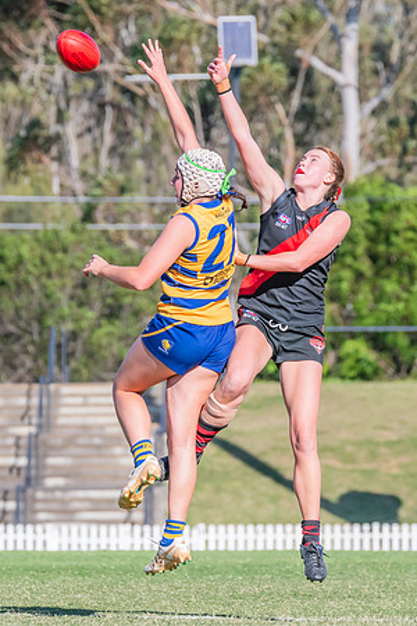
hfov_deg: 2.0
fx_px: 11677
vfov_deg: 3.1
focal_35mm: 672
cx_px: 284
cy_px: 246
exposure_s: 1/1250
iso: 800
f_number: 10
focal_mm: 360
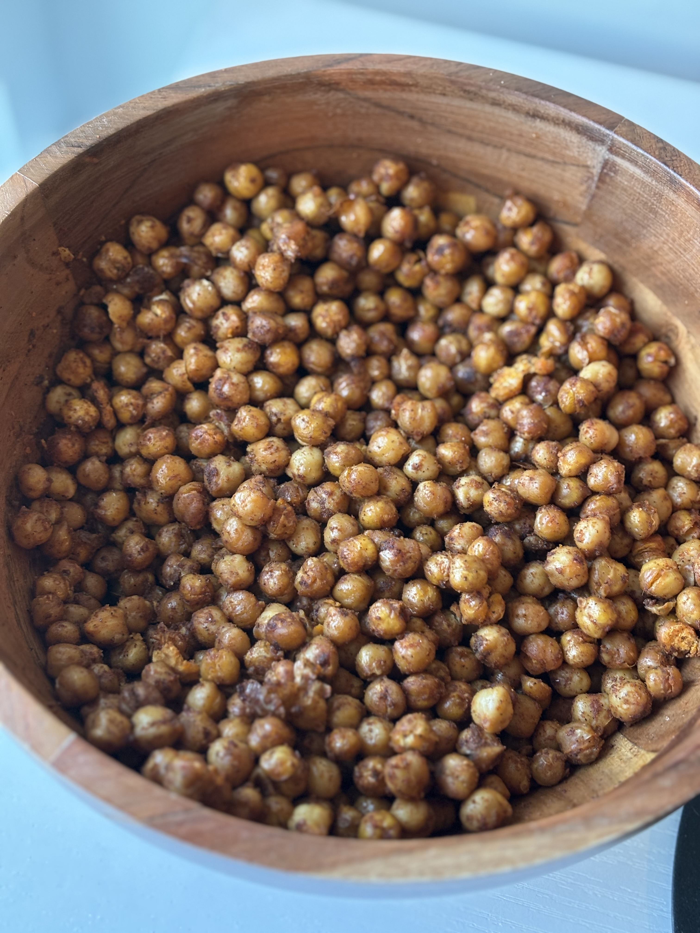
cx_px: 350
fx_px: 1402
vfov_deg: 36.8
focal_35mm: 52
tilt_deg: -59.2
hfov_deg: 28.0
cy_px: 466
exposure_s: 1/40
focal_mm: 5.96
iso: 200
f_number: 1.6
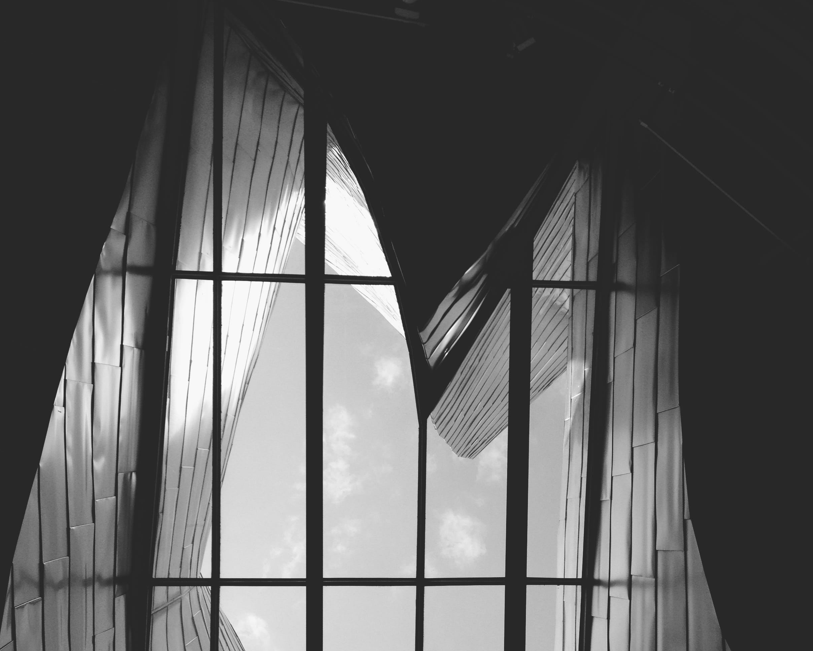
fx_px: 1107
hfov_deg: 40.3
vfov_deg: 32.1
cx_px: 406
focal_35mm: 46
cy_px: 496
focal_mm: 4.28
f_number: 2.4
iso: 50
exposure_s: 1/642
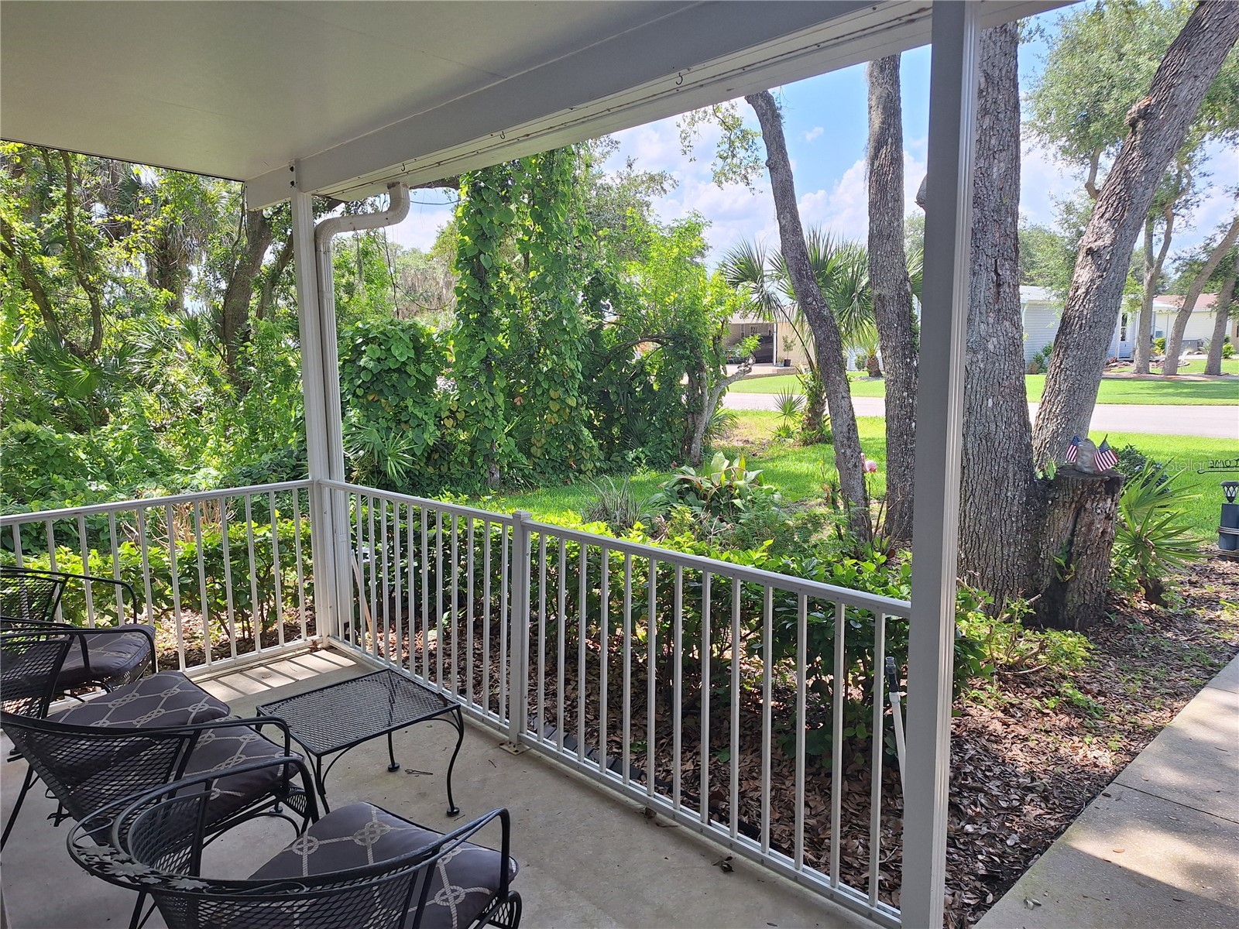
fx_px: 823
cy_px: 464
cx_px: 620
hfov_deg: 73.9
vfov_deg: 58.9
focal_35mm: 23
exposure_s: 1/540
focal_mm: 5.54
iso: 40
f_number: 1.8
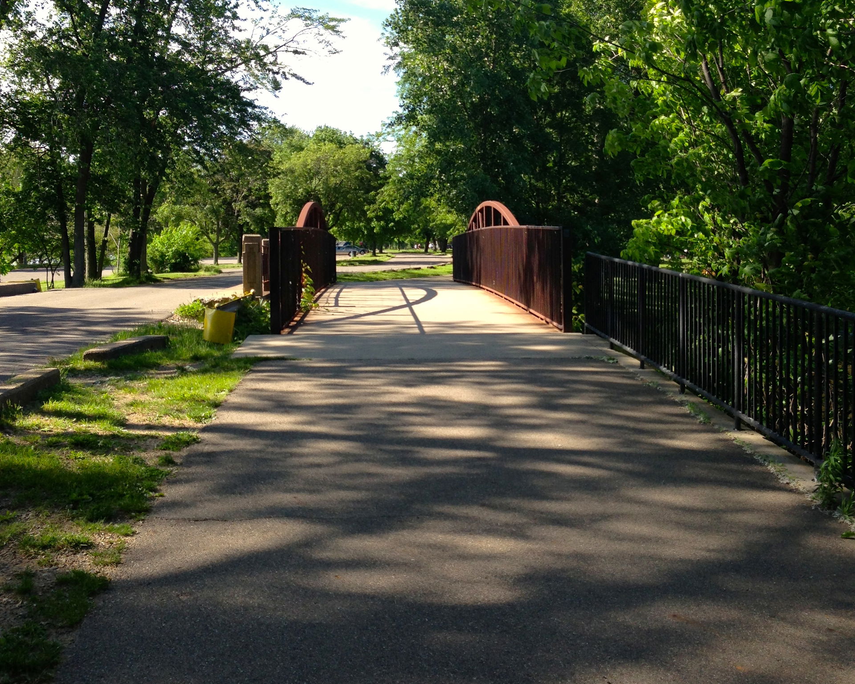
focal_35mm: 43
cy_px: 290
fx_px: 1088
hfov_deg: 42.9
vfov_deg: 34.8
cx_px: 428
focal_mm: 4.13
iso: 50
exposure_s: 1/511
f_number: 2.4
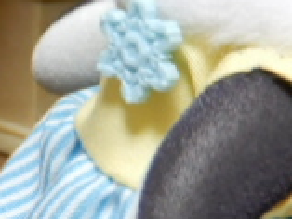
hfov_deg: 11.2
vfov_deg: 8.7
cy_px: 65
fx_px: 1444
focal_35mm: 171
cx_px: -106
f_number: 4
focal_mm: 7.5
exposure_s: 1/13
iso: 400
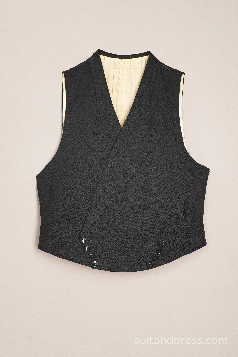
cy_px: 178
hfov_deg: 28.1
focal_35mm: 48
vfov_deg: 41.1
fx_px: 476
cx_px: 119
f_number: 8
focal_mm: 32
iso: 400
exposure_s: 1/20
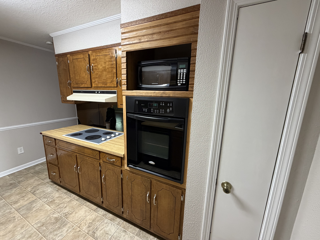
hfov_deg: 102.1
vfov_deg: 85.7
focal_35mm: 14
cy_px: 120
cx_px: 160
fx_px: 129
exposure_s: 1/60
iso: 320
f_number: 2.2
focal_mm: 2.22
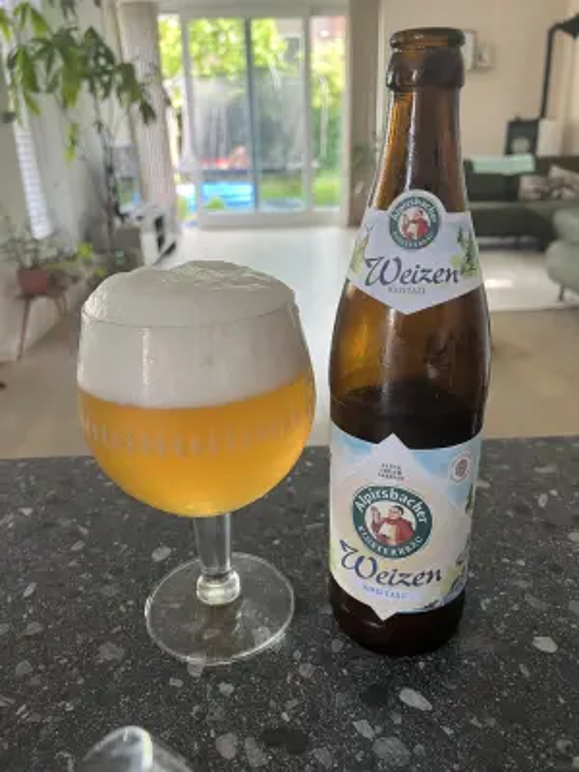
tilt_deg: -23.5
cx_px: 290
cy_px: 386
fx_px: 580
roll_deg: +2.0
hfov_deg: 53.1
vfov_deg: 67.3
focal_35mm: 26
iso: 125
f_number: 1.6
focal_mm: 5.1
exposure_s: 1/74
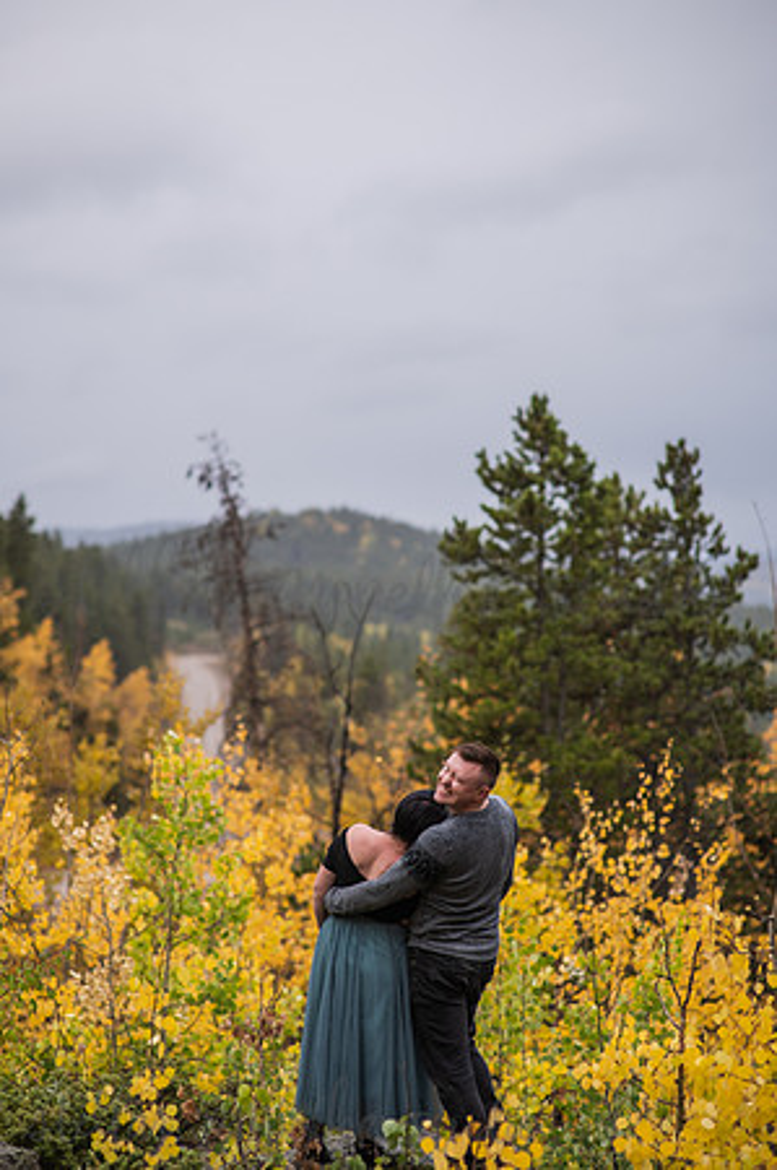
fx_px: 2758
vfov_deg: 23.9
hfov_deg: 16.0
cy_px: 585
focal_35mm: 85
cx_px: 388
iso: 320
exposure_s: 1/320
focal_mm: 85
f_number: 2.2
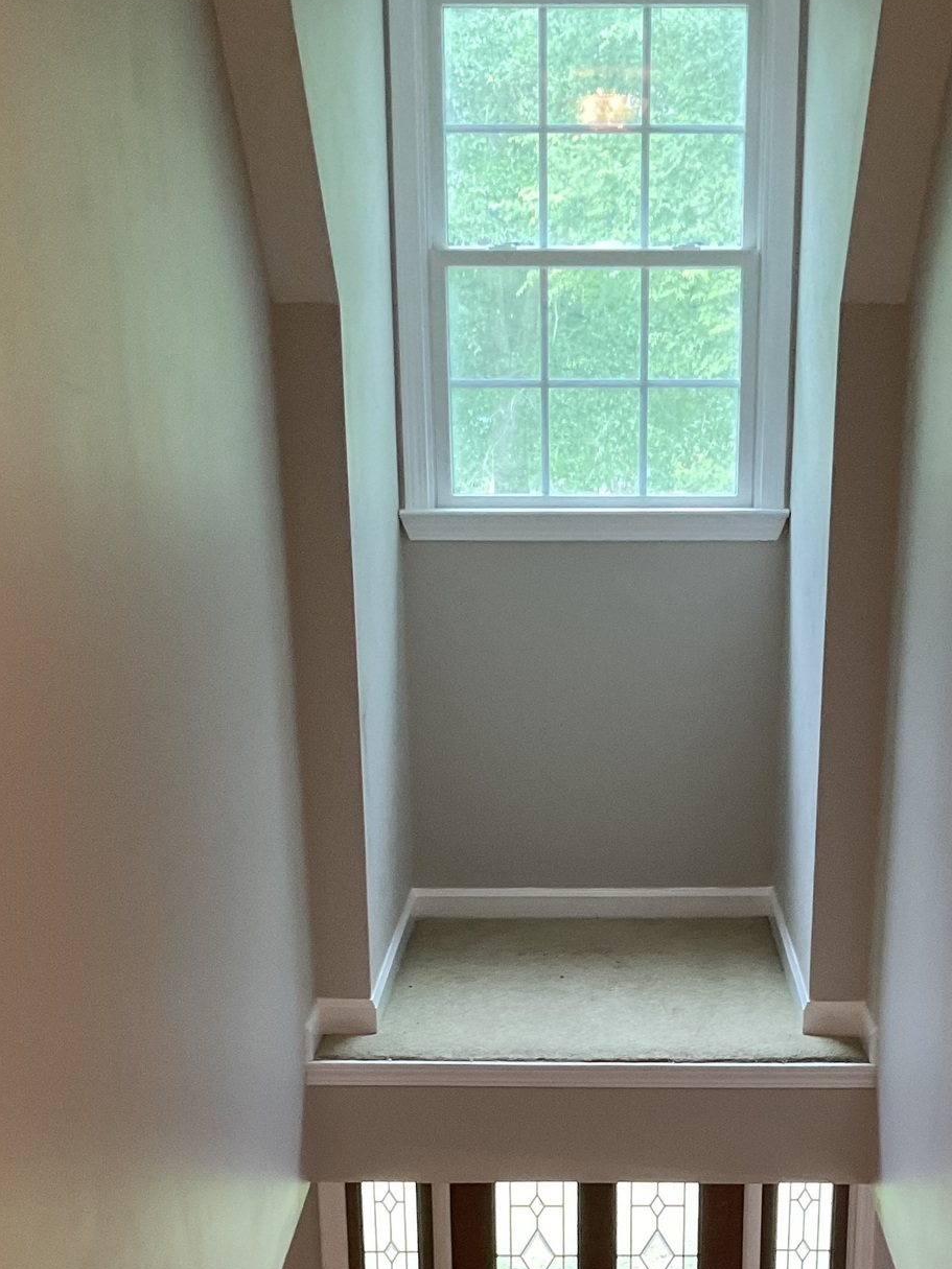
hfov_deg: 26.5
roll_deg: -0.8
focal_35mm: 55
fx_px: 2017
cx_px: 584
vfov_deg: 33.4
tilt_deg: -22.9
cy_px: 1106
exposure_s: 1/60
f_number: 1.8
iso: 160
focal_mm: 3
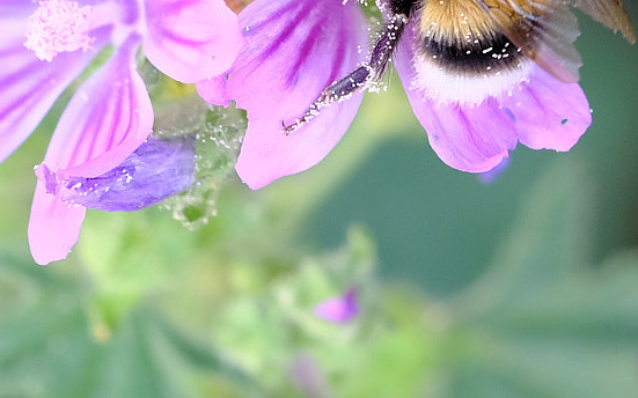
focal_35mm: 355
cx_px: 355
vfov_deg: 3.7
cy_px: -9
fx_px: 6171
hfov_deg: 5.9
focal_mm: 80
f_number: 4.5
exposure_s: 1/125
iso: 400
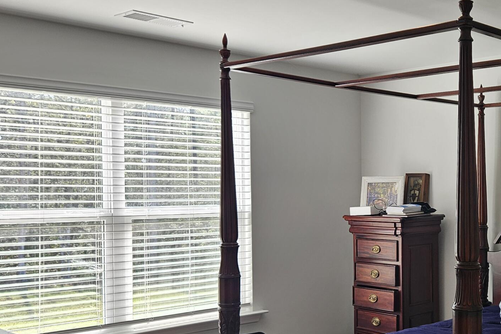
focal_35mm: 51
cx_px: 430
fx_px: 710
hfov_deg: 36.9
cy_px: 223
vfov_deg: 26.3
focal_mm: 5.4
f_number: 1.8
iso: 25
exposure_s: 1/126
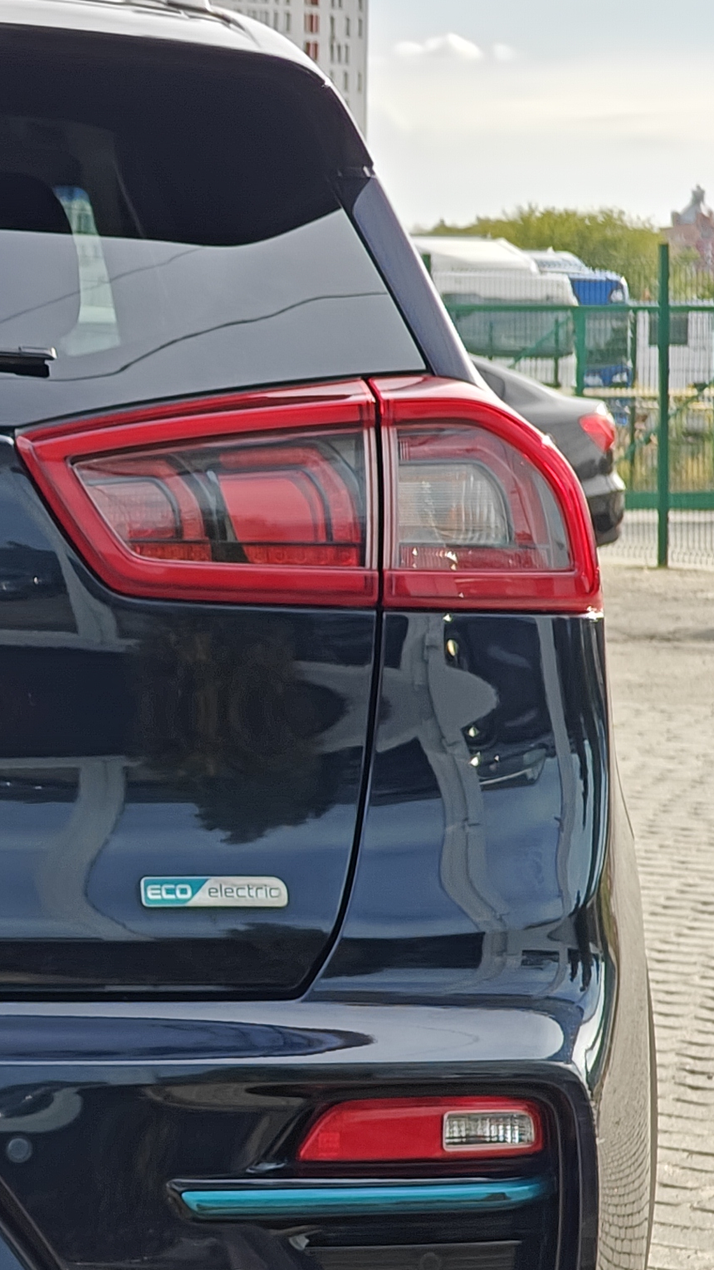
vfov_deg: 20.3
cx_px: -391
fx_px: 3534
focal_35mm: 105
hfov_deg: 11.0
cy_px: 760
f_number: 2
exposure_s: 1/730
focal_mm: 7.08
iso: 50
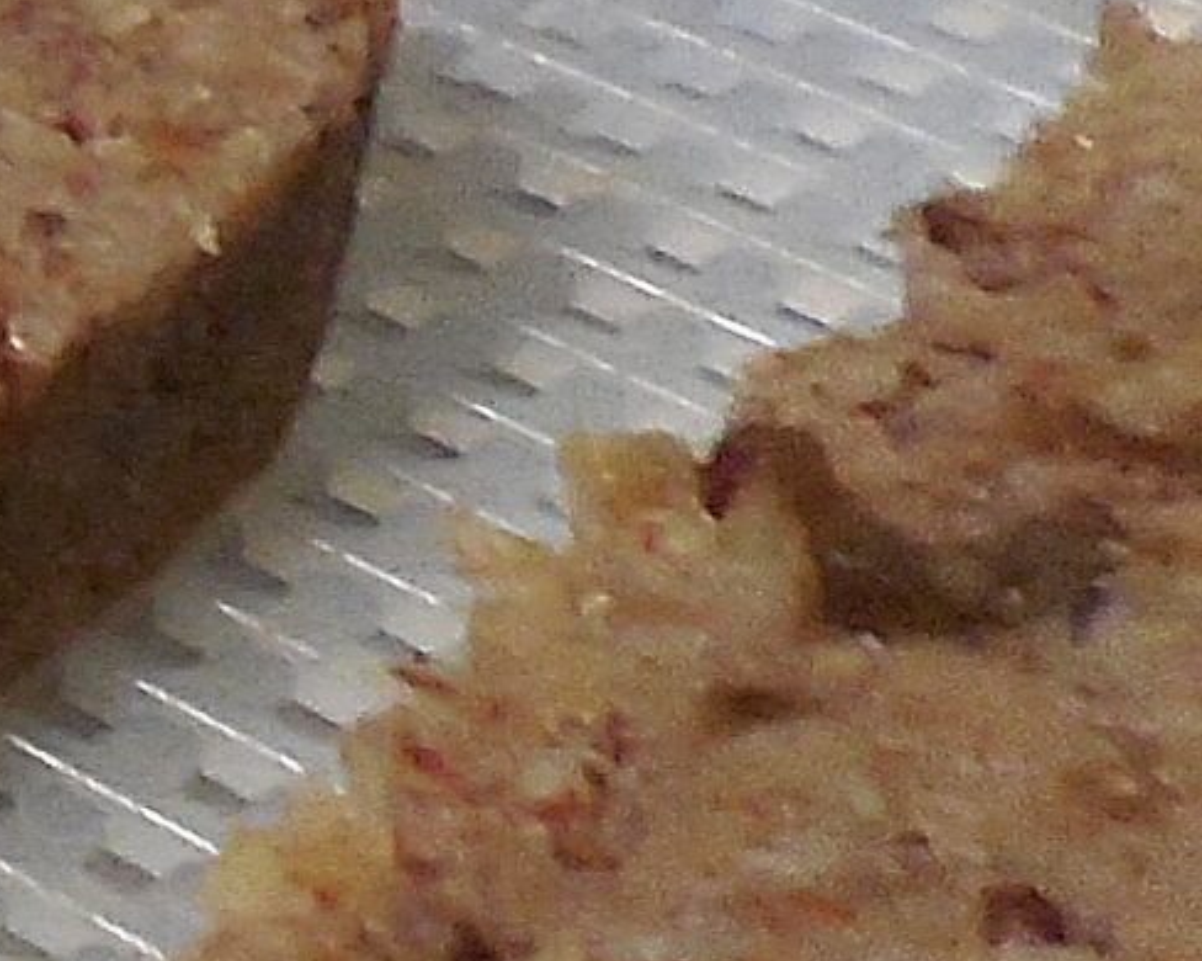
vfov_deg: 12.0
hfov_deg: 11.8
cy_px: 695
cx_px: -1830
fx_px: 4552
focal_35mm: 128
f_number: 3.3
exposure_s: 1/10
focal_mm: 4.5
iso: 400
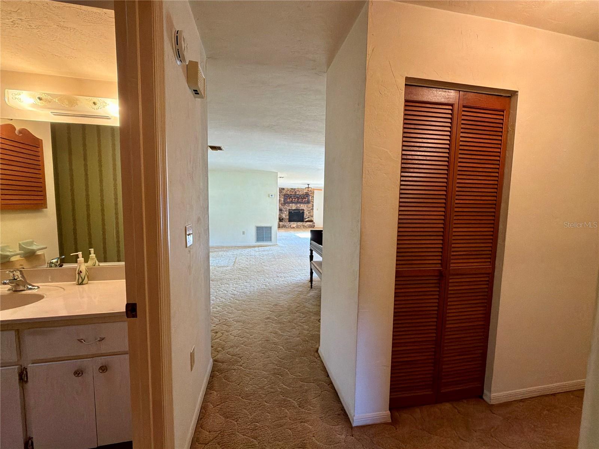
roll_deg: +0.0
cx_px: 300
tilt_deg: -3.7
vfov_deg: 85.7
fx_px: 242
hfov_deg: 102.1
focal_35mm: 14
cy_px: 224
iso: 320
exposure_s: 1/60
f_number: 2.2
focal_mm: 2.22
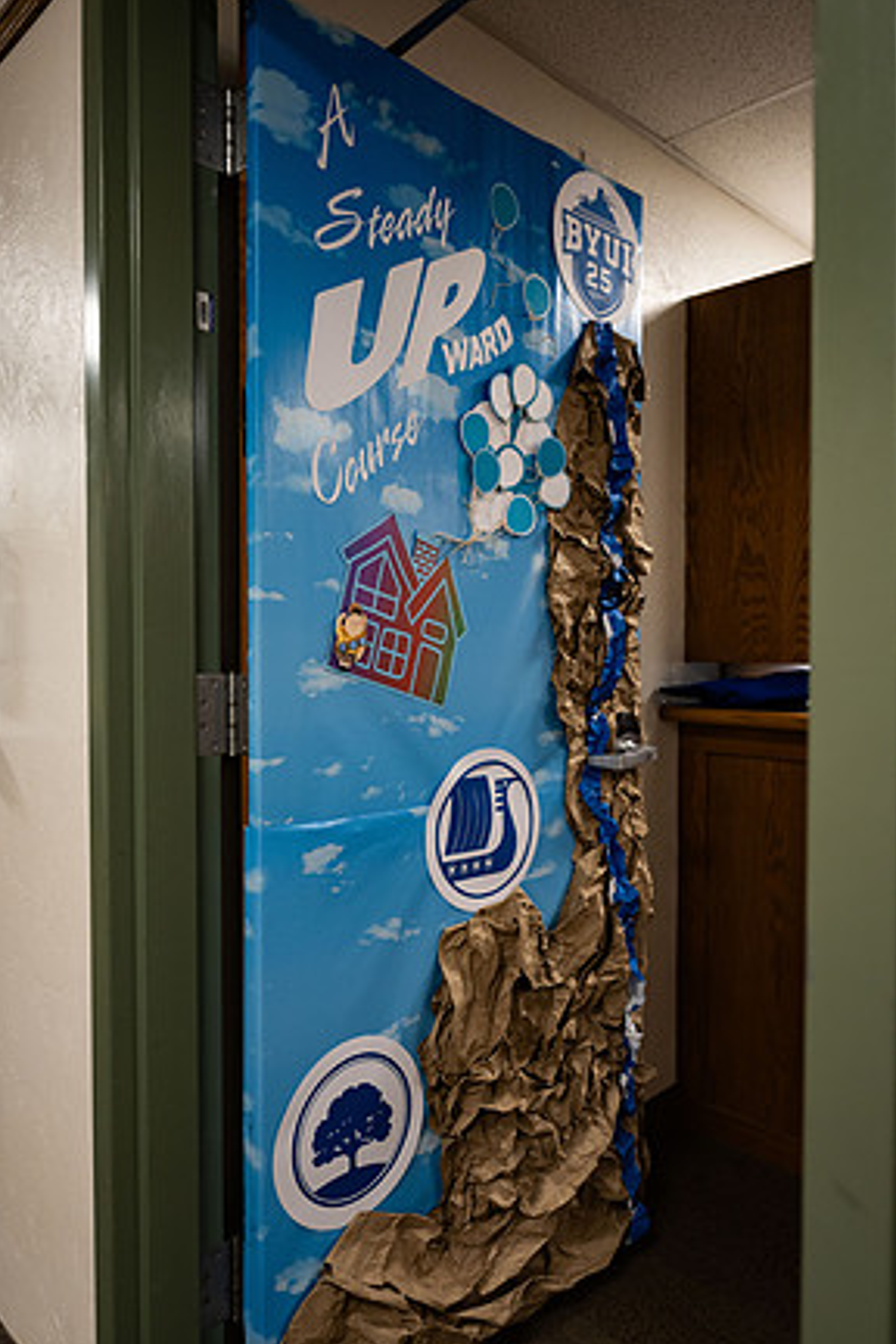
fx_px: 933
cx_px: 436
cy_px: 660
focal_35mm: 25
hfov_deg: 51.3
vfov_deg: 71.5
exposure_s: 1/250
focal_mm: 24
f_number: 2.8
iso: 640
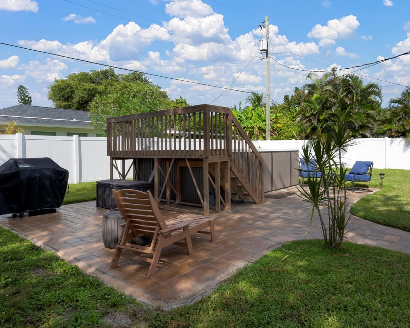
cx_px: 226
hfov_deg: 68.7
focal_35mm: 25
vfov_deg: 57.4
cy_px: 146
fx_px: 299
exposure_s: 1/160
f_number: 11
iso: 200
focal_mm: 19.5
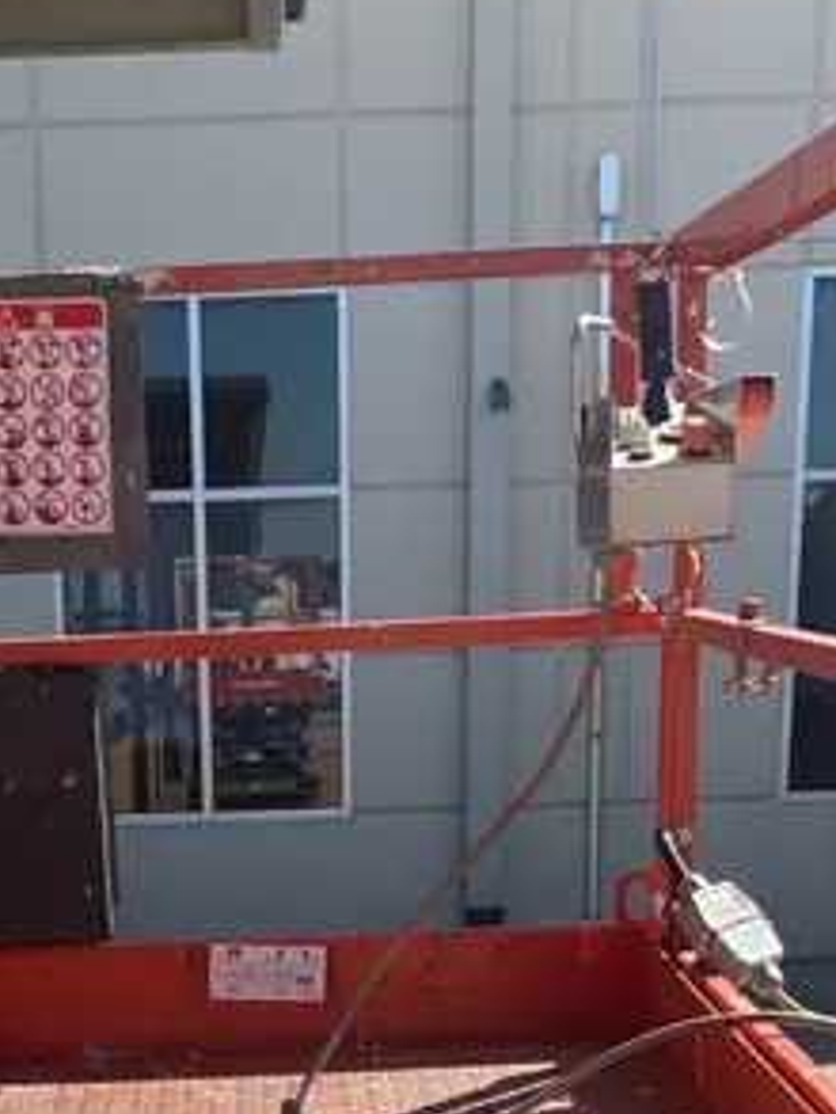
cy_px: 1279
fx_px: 2092
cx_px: 186
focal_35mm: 65
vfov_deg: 26.9
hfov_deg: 22.3
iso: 25
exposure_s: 1/1490
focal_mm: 4.25
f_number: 1.8
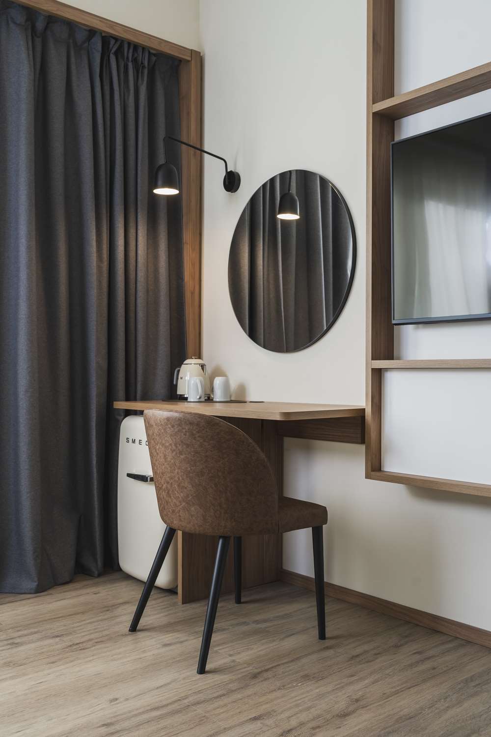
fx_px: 703
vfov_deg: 55.2
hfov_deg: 38.5
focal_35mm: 34
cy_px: 368
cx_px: 246
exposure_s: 1/30
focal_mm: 34.4
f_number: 6.3
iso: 200
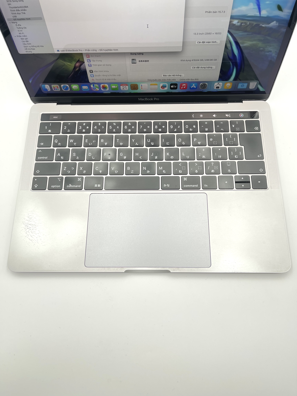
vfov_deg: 69.4
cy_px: 198
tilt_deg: -72.3
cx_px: 148
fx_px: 286
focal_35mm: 25
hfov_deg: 54.9
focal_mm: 5.1
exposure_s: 1/100
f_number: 1.6
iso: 50
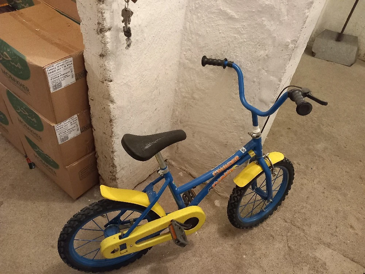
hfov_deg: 65.3
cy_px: 137
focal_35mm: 27
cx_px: 182
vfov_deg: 51.4
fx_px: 285
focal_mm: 4
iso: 800
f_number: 1.8
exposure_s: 1/14.3
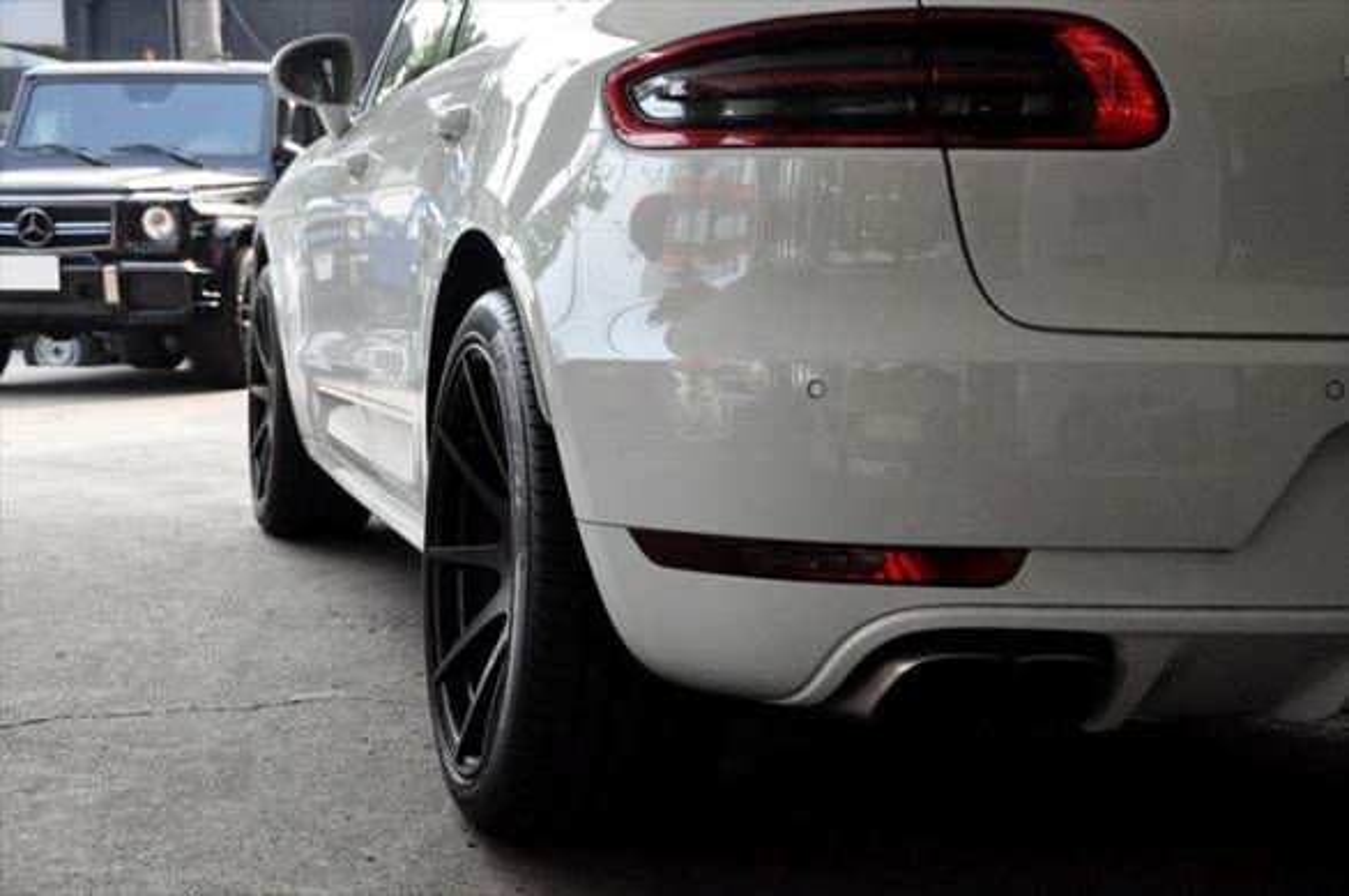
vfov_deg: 25.7
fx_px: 1965
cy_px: 448
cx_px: 674
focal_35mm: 52
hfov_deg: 37.9
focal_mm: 35
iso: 3200
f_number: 5.6
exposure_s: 1/1600
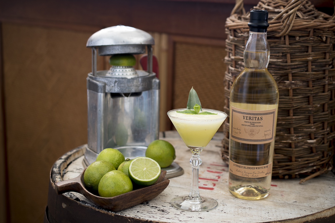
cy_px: 112
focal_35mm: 60
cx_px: 168
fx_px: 558
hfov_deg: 33.4
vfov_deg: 22.6
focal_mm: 40
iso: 100
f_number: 2.8
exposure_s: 1/10
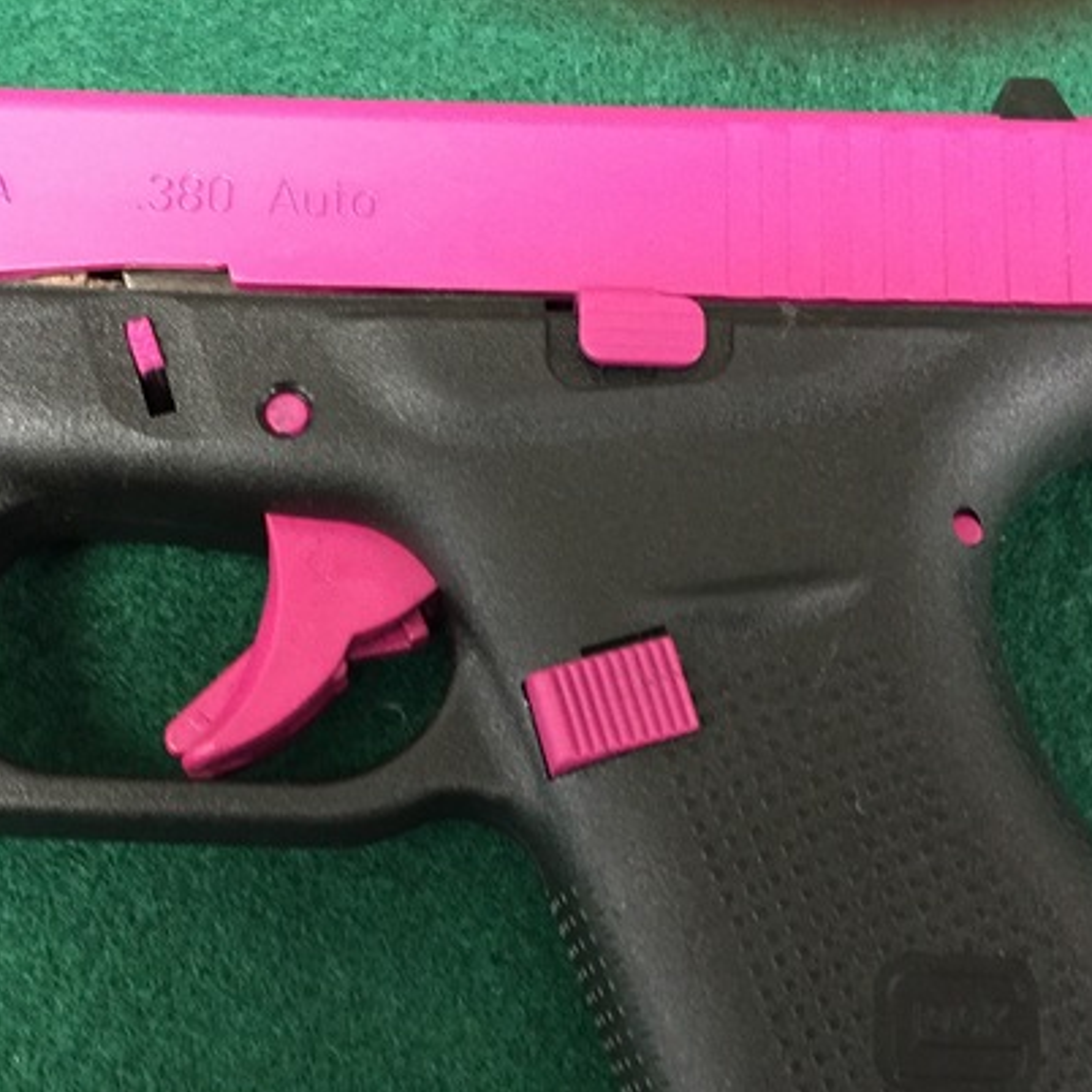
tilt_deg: -81.6
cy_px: 807
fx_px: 1820
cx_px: 426
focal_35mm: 51
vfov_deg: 32.8
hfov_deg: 33.3
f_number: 2.2
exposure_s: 1/30
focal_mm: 4.15
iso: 250
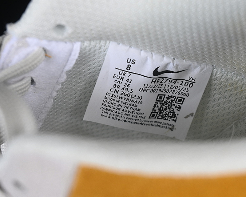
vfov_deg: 16.2
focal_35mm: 95
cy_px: 107
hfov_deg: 20.1
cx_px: 158
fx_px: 692
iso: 160
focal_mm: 50
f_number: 7.1
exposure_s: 1/80
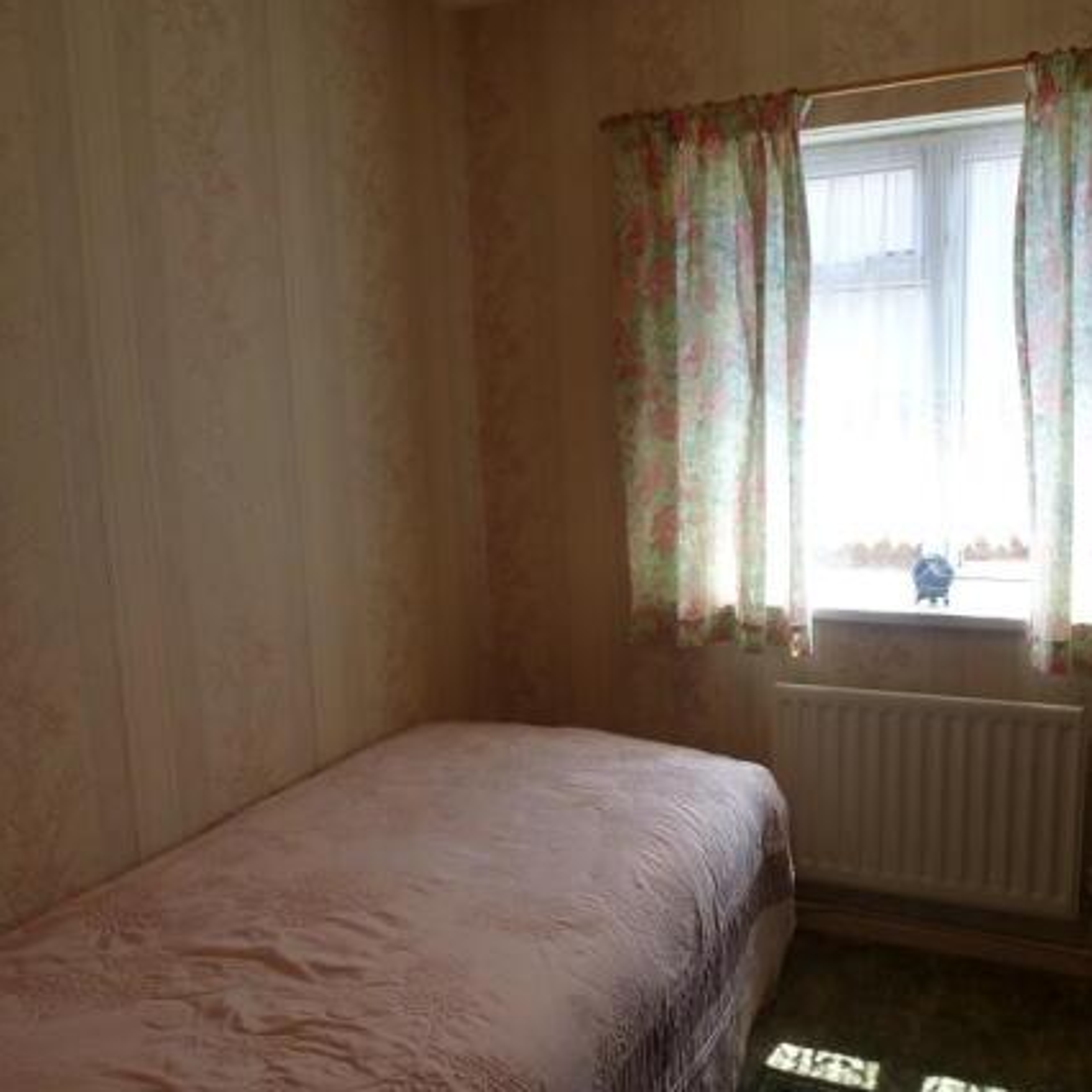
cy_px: 550
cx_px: 581
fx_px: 1035
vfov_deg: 55.6
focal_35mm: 29
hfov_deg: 55.6
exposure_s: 1/80
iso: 100
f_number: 3.3
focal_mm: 4.3
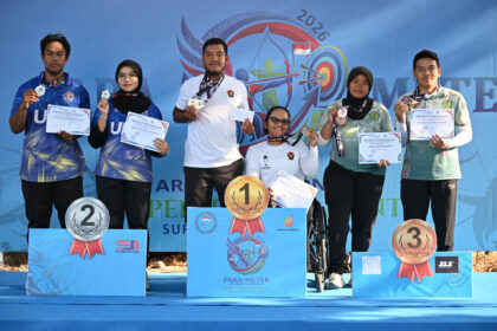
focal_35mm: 92
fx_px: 1270
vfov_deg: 14.9
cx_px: 248
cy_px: 166
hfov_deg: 22.1
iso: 100
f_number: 2.8
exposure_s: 1/250
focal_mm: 92
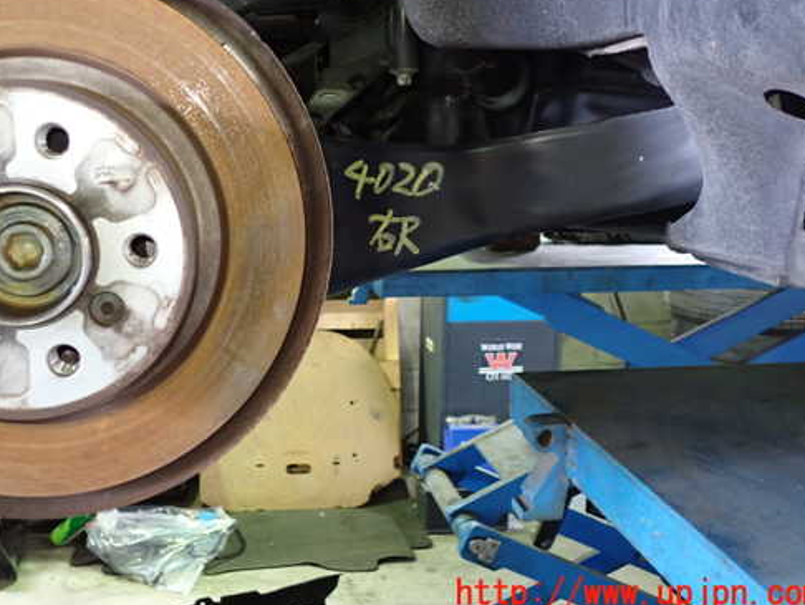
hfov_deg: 49.9
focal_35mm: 37
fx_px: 861
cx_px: 333
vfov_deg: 38.5
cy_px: 242
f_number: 2.3
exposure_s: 1/30
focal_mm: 5.4
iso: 800
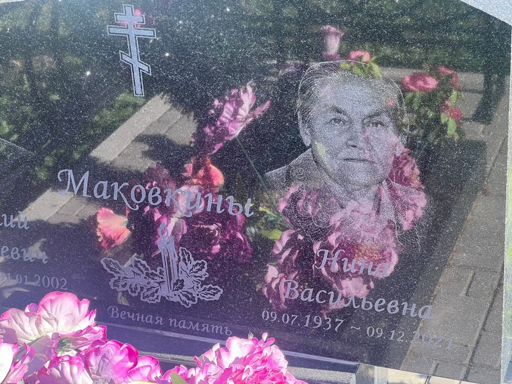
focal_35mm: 77
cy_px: 192
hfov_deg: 25.3
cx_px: 256
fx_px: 1139
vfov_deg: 19.1
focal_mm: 9
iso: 32
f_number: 2.8
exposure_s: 1/99
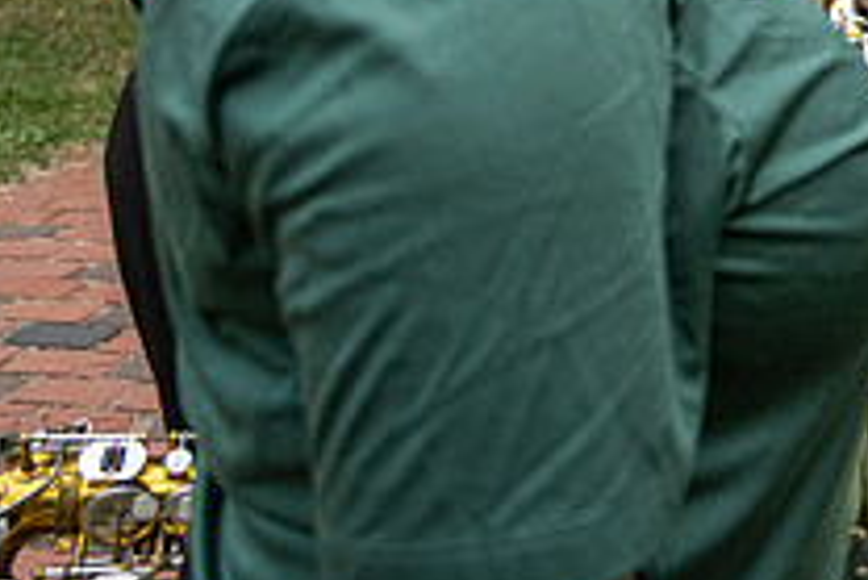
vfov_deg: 18.8
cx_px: 1031
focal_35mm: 67
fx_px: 1617
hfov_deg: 26.8
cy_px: -190
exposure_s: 1/500
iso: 1250
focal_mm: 24
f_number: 4
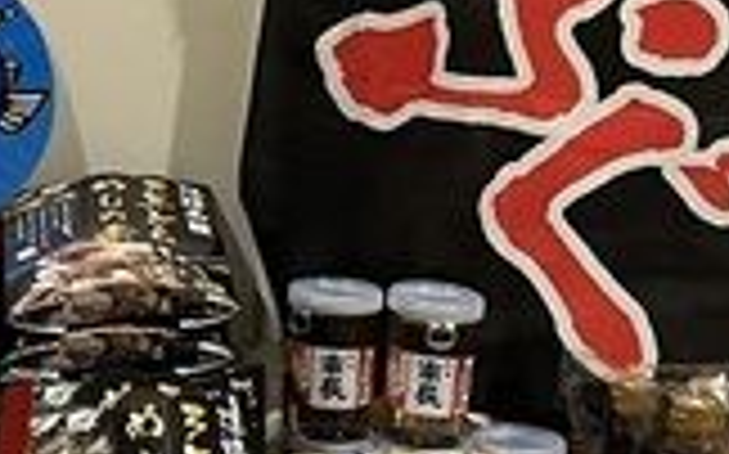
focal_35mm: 139
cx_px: -61
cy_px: 38
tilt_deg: -10.7
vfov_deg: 9.4
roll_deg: -1.3
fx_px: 2760
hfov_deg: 14.7
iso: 125
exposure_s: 1/60
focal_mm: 5.1
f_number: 1.6
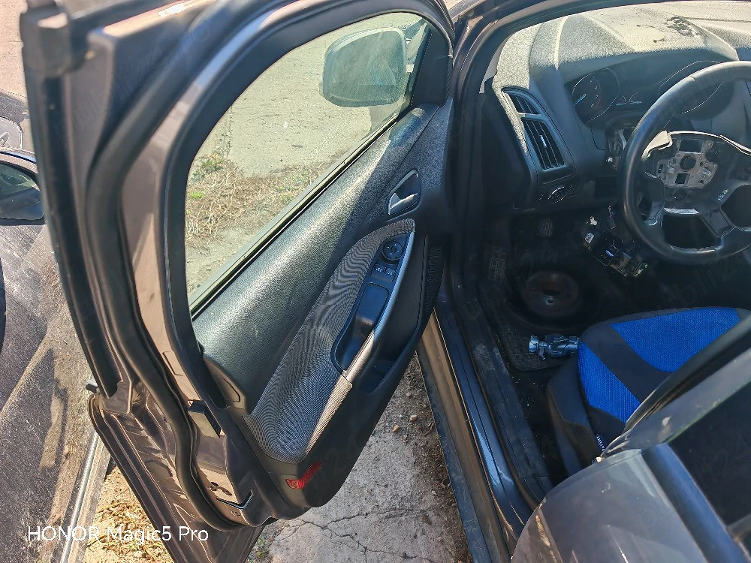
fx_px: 586
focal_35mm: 27
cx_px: 376
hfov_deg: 65.3
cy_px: 282
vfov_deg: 51.4
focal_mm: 7.62
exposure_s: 1/909
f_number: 1.6
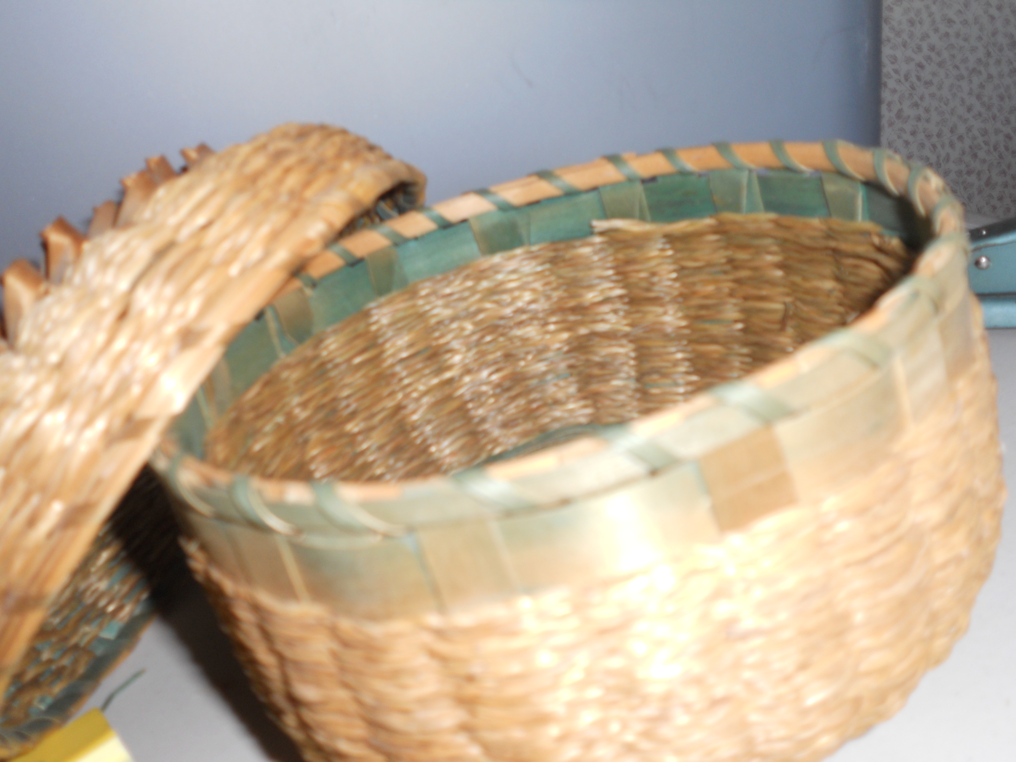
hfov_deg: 56.8
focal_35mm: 32
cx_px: 508
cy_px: 381
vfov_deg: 44.2
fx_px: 939
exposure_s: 1/25
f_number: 3.5
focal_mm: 5.8
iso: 80
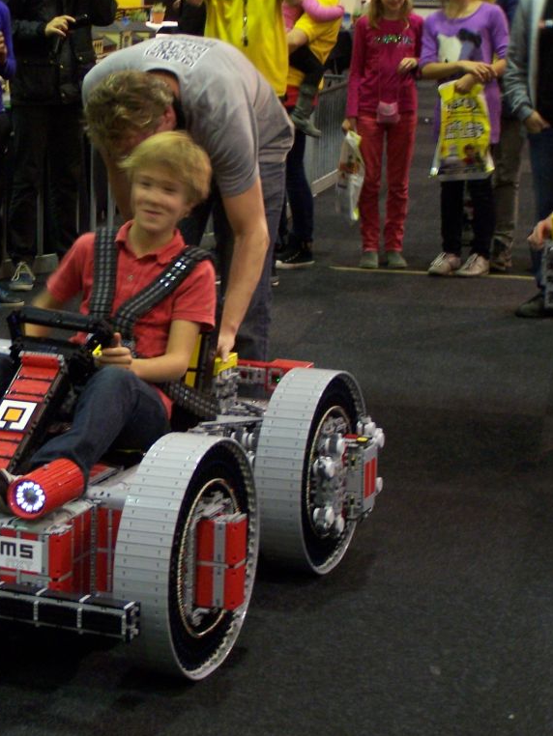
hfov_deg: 16.3
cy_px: 368
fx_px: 1916
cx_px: 94
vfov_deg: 21.8
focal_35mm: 90
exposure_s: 1/8
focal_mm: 11.1
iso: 140
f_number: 3.2
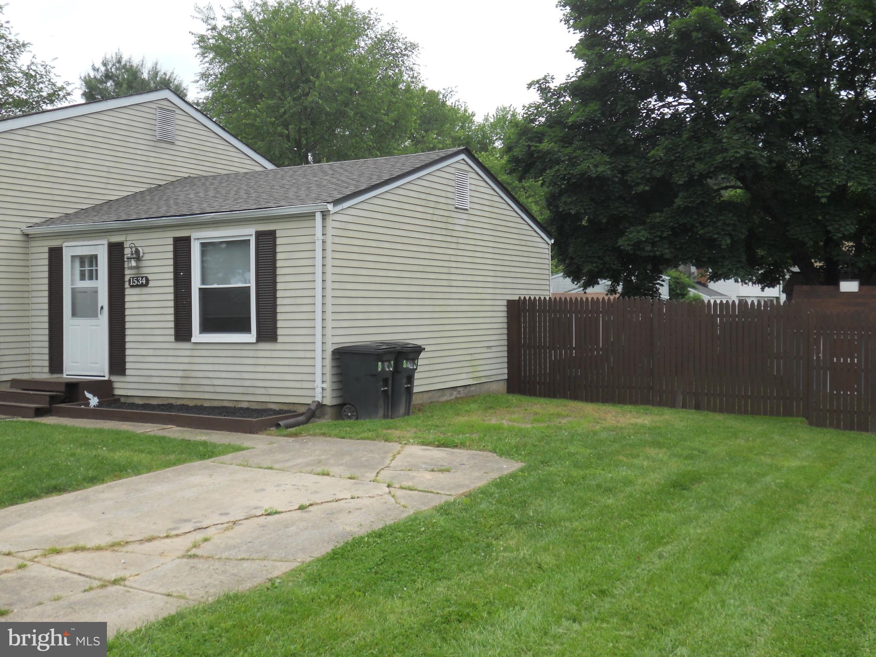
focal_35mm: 38
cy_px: 328
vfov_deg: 37.7
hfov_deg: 49.0
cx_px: 438
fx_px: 962
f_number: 3.9
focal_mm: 6.9
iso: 80
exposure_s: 1/320
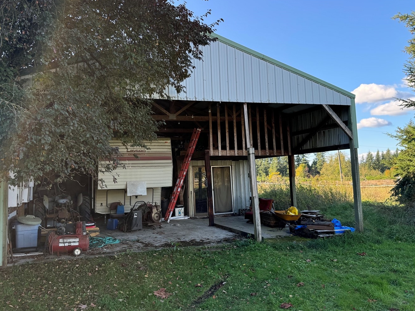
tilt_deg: +5.5
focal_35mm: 29
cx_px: 193
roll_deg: +2.0
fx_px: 348
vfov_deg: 48.2
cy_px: 144
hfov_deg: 61.6
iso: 80
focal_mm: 6.76
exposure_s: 1/593
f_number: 1.78
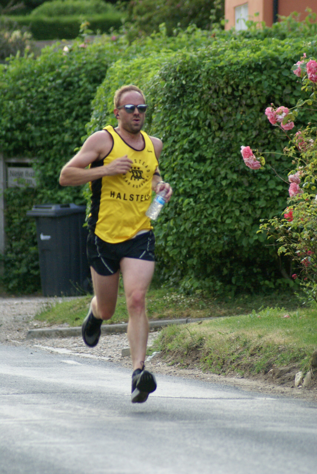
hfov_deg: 3.1
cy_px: 237
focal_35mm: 450
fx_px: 5933
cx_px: 158
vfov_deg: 4.6
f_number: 5.6
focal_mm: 300
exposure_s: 1/250
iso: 800
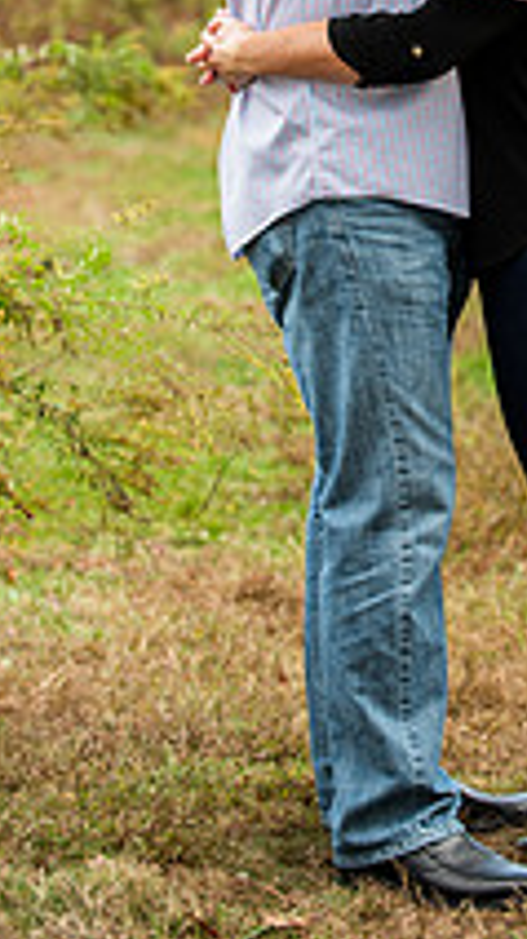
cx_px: 527
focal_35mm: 182
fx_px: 4529
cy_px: 89
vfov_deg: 11.8
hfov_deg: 6.6
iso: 250
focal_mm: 82
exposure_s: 1/200
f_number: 3.5
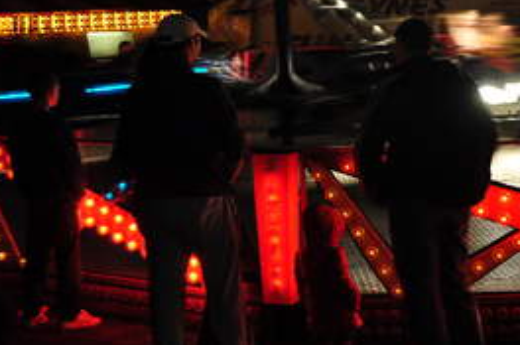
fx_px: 1153
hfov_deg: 23.7
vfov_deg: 16.8
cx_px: 585
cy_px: 34
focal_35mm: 80
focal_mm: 22
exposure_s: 1/6
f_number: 3.8
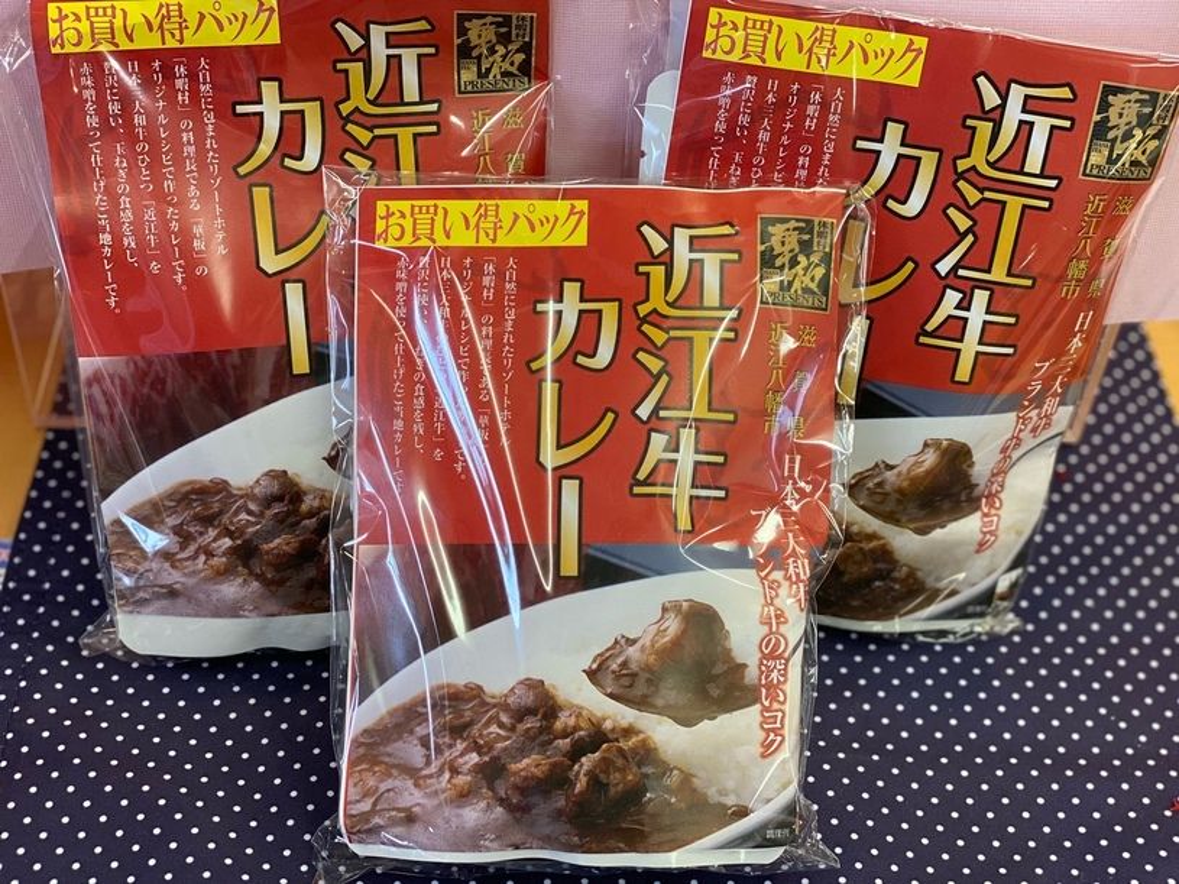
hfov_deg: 36.8
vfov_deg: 28.0
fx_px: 1771
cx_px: 590
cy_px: 442
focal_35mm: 52
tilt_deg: -46.7
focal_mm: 6
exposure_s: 1/120
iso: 200
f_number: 2
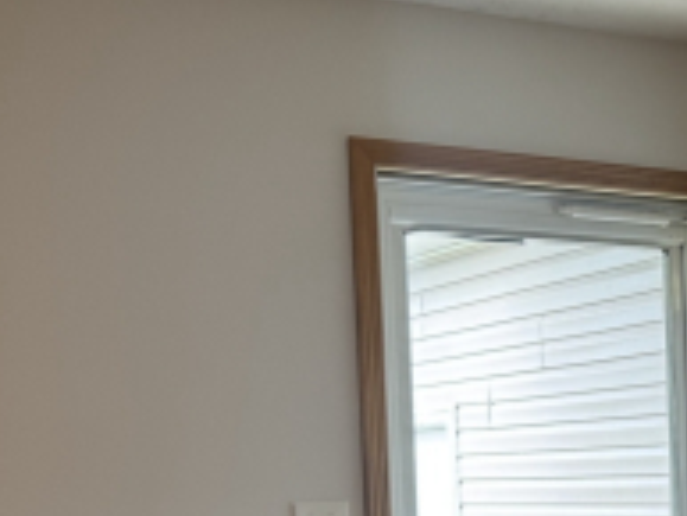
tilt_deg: -2.1
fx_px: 1648
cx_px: 984
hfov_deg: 20.6
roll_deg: +2.1
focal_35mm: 83
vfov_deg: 17.4
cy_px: 520
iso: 125
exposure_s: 1/120
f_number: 1.78
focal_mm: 6.76
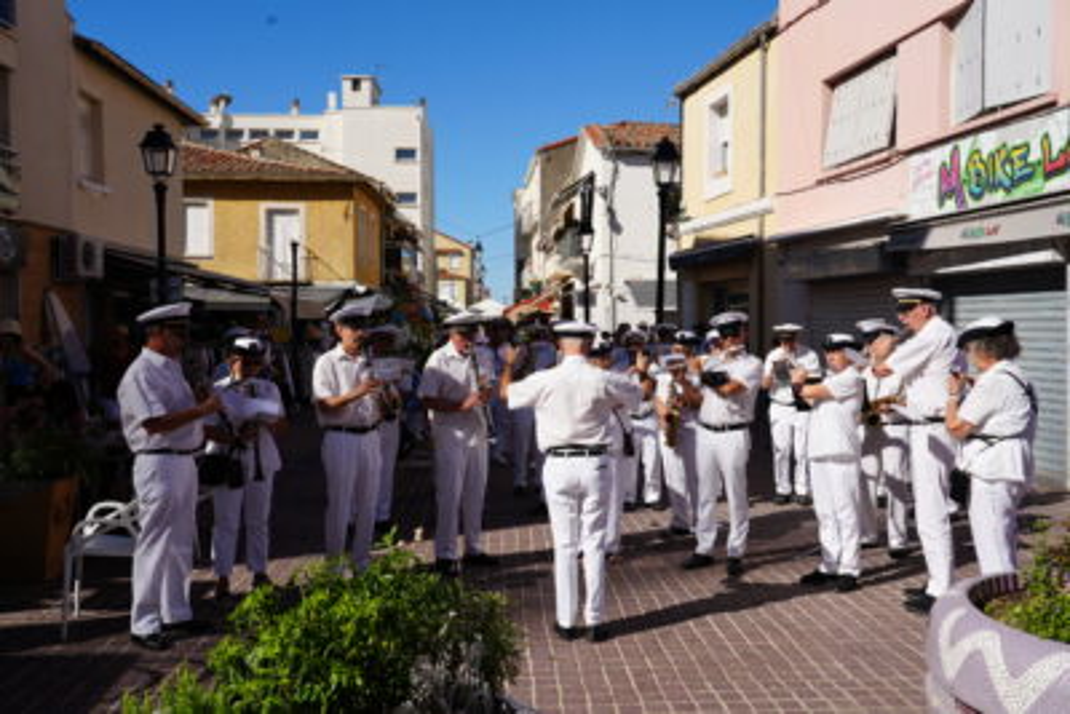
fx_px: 951
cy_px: 357
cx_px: 535
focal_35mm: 32
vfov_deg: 41.1
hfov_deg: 58.7
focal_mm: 32
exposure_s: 1/250
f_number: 10
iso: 100
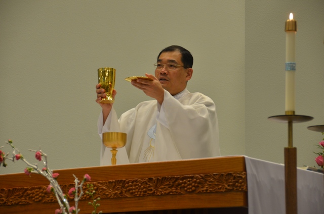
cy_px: 107
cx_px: 162
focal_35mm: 135
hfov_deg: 15.2
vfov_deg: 10.1
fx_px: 1213
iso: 800
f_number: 5.3
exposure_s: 1/40
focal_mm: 90
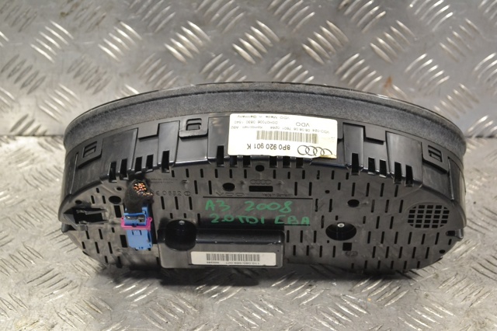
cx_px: 248
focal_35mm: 75
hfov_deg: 27.0
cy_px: 166
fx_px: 1035
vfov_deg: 18.2
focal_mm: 50
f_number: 7.1
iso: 3200
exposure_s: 1/200
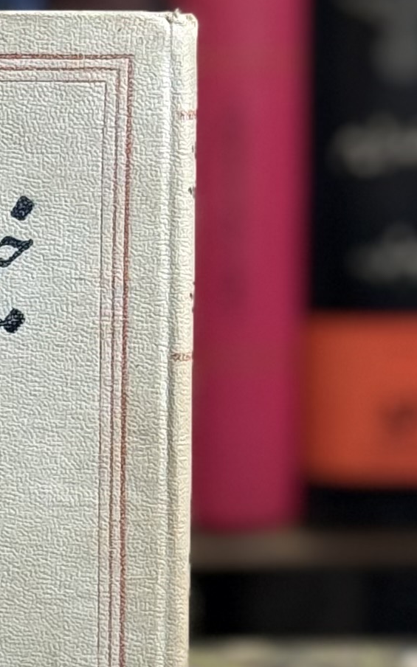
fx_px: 4128
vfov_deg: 9.2
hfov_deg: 5.8
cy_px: 385
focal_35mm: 227
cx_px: -96
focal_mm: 6.76
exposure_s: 1/100
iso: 100
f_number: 1.78
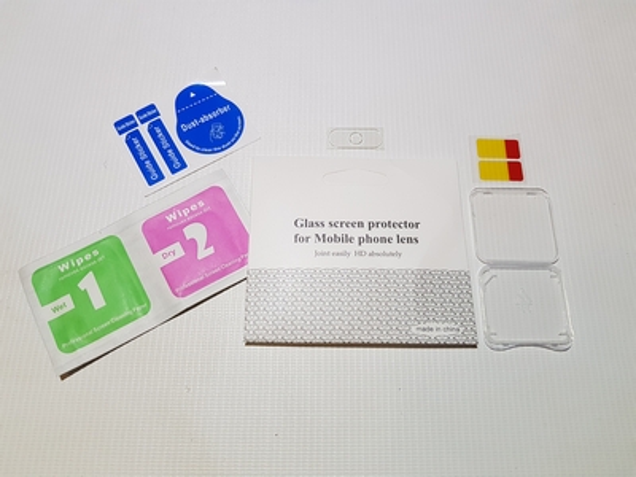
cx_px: 318
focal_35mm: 26
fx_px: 478
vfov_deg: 53.1
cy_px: 238
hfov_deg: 67.3
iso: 125
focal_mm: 4.2
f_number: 1.7
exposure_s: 1/50
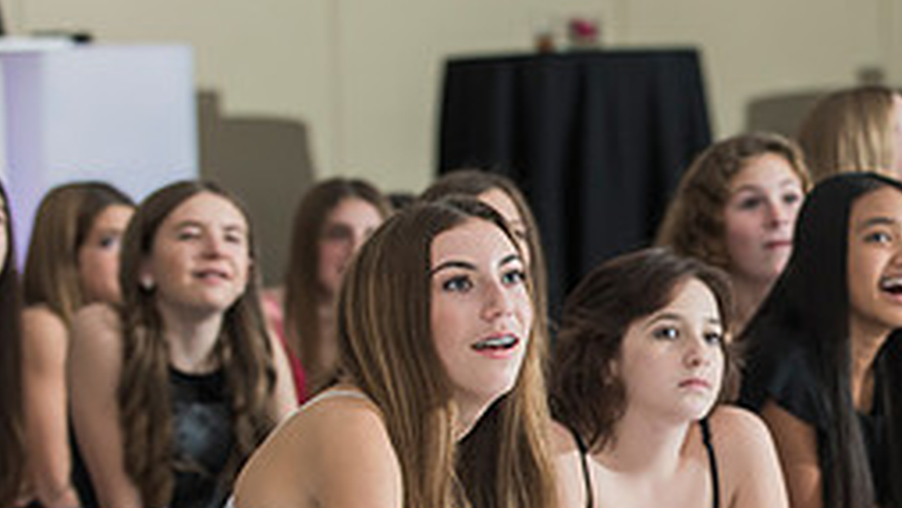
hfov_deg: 10.4
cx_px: 881
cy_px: 449
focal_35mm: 206
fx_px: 4928
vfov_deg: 5.9
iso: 1000
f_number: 3.5
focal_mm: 86
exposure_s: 1/200
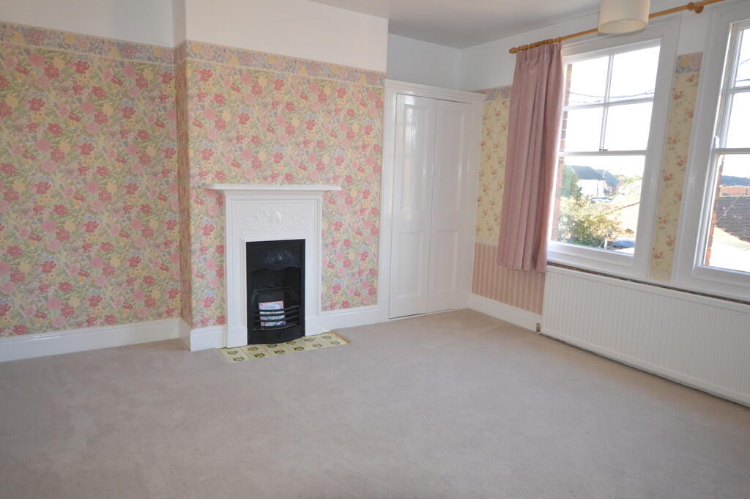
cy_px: 250
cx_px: 375
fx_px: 500
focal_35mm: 24
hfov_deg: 73.8
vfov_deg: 53.1
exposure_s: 1/60
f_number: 5
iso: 450
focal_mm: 16
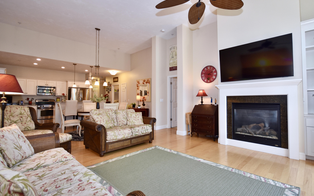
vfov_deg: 71.3
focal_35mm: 16
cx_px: 158
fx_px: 137
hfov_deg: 97.8
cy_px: 100
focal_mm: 10
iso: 360
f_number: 4
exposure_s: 1/60
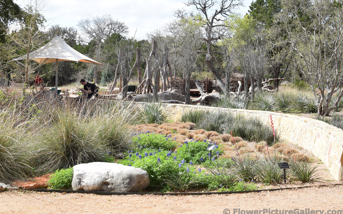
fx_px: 510
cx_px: 171
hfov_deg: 37.2
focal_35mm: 55
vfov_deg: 23.8
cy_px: 100
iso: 200
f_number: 9
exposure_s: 1/320
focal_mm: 35
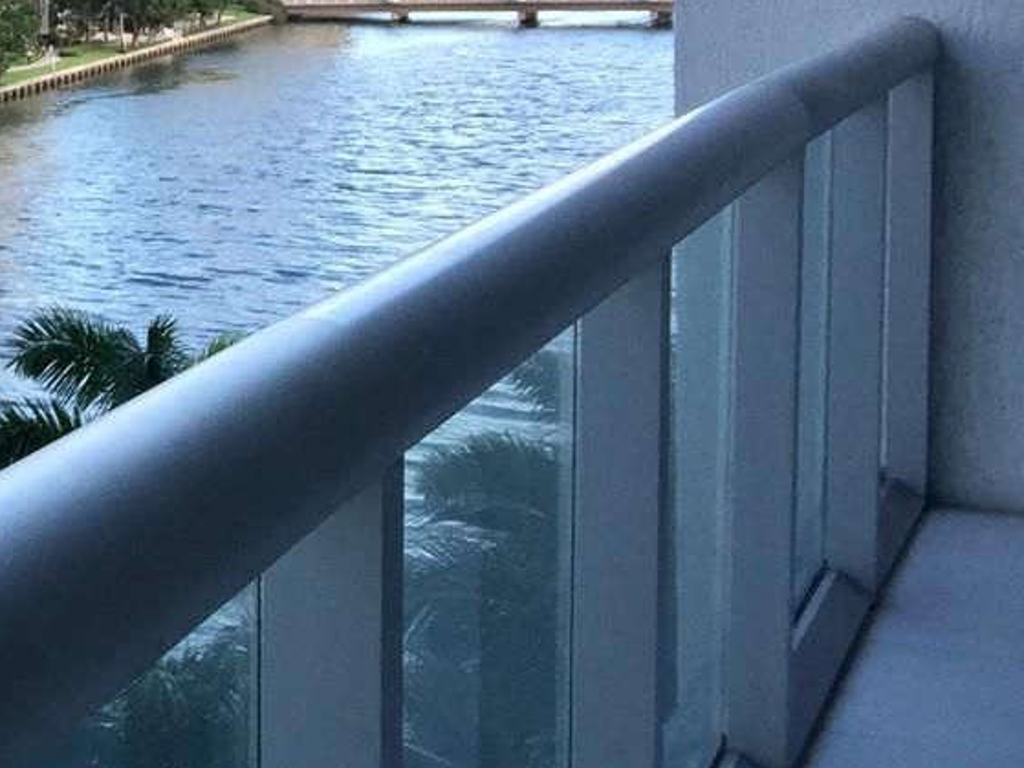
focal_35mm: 83
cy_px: 71
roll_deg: -0.7
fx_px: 2455
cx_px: -427
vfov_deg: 17.5
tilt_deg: -1.7
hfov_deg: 20.7
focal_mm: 4.15
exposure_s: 1/120
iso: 50
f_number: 2.2
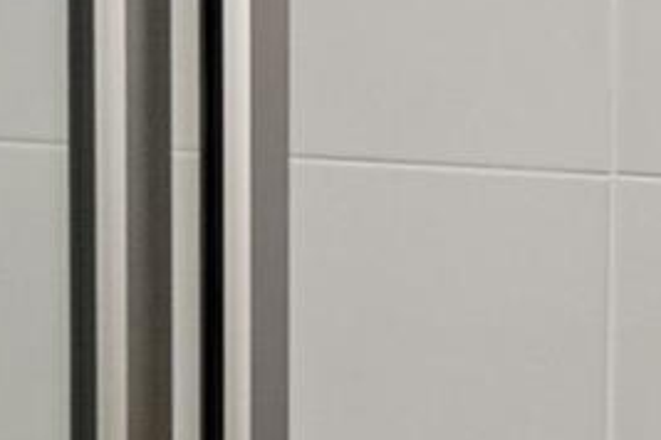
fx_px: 1763
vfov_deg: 13.7
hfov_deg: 12.0
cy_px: 576
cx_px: 1911
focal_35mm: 96
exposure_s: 1/50
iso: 400
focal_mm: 16
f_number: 8
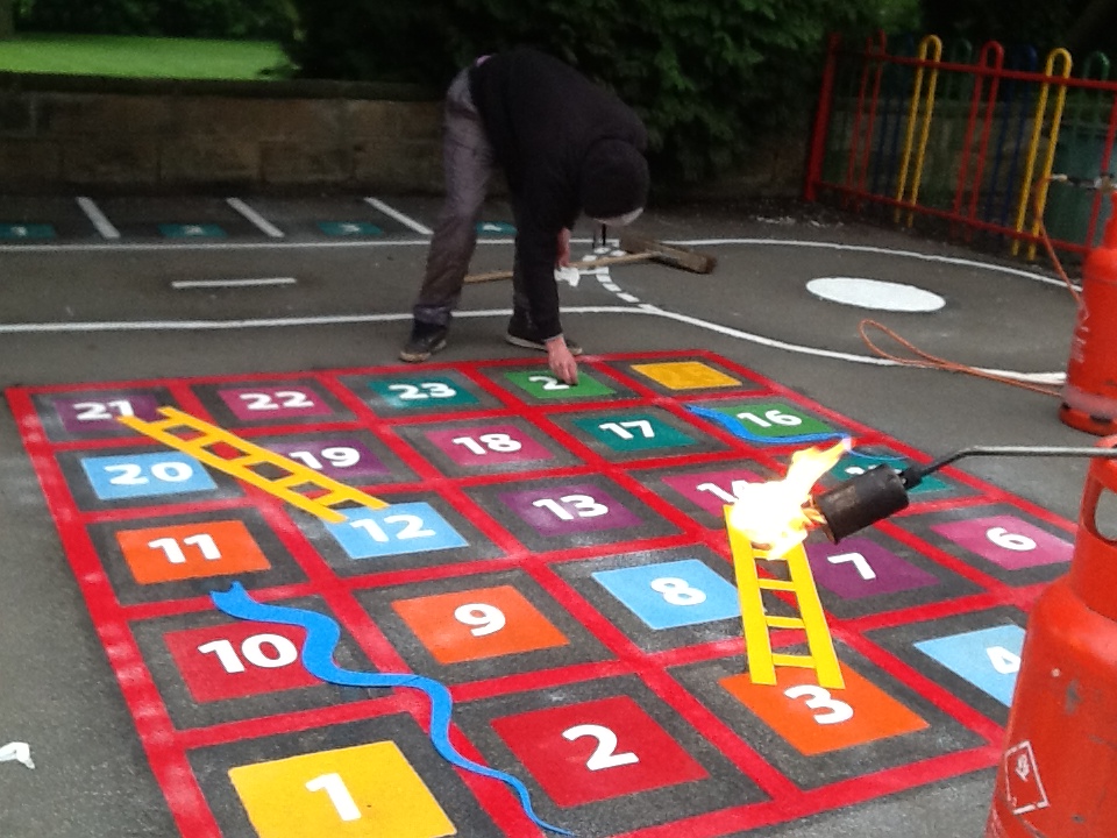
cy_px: 419
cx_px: 558
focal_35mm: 44
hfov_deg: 42.9
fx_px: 1420
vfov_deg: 32.9
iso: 80
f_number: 2.4
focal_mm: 2.03
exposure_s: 1/120
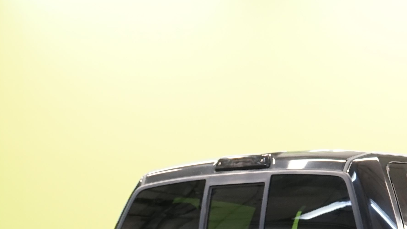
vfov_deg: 6.0
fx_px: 2170
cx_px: 331
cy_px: 368
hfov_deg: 10.7
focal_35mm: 201
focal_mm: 57
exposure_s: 1/30
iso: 640
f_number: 5
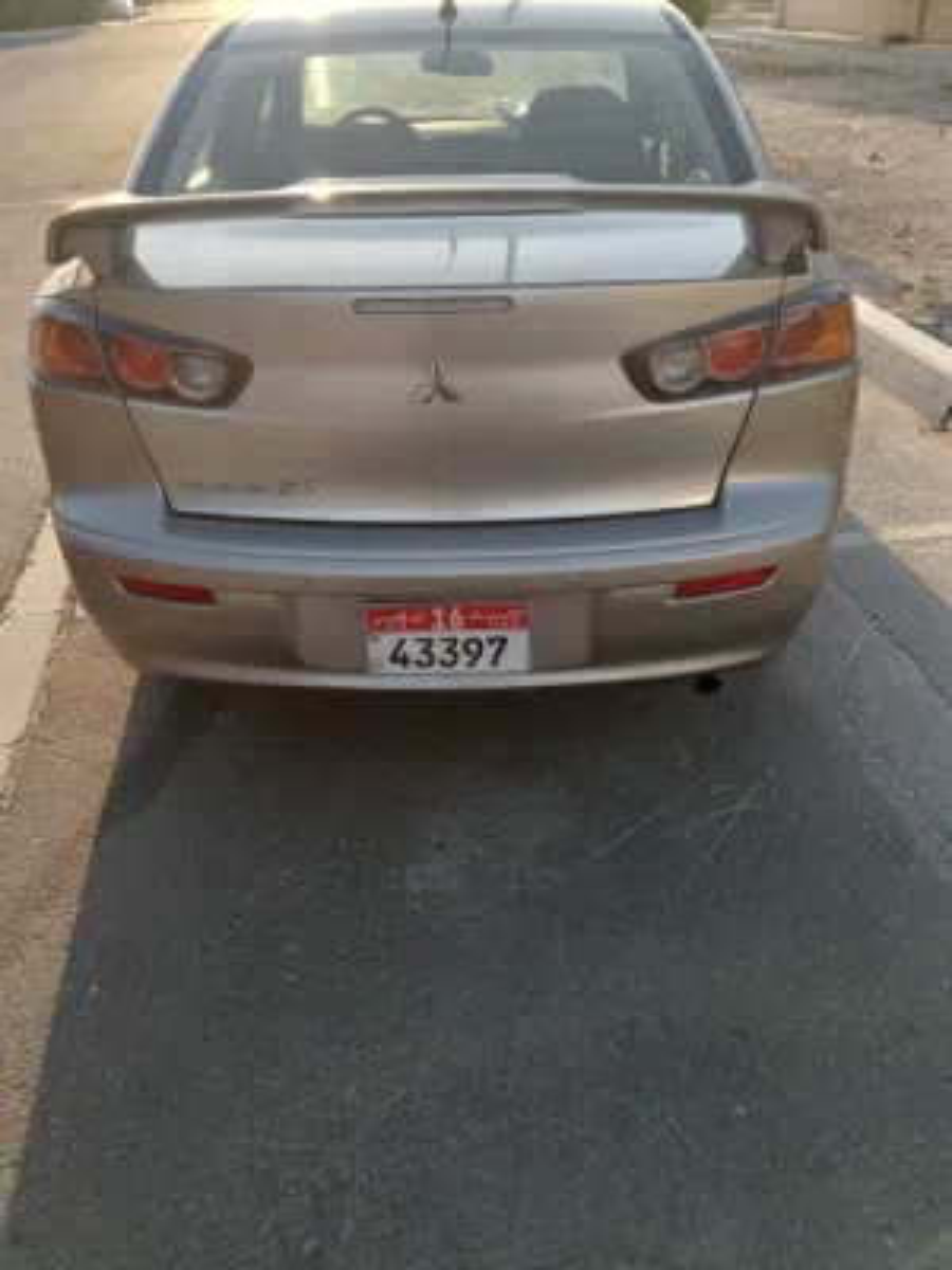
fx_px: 990
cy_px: 635
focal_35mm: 27
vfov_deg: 65.3
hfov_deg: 51.4
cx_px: 476
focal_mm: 3.98
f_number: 1.8
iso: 50
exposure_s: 1/154
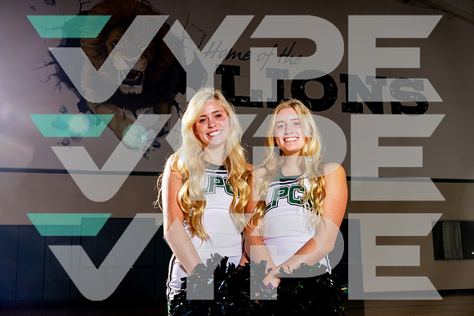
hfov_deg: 45.0
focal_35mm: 43
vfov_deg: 30.9
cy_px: 158
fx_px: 572
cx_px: 242
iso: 200
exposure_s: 1/250
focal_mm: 38
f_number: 9
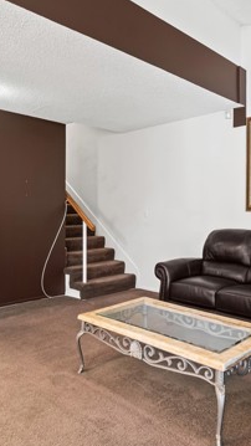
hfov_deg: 39.7
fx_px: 331
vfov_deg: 67.8
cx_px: 204
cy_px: 203
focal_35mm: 28
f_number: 7.1
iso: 320
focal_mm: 10
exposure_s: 1/1.67
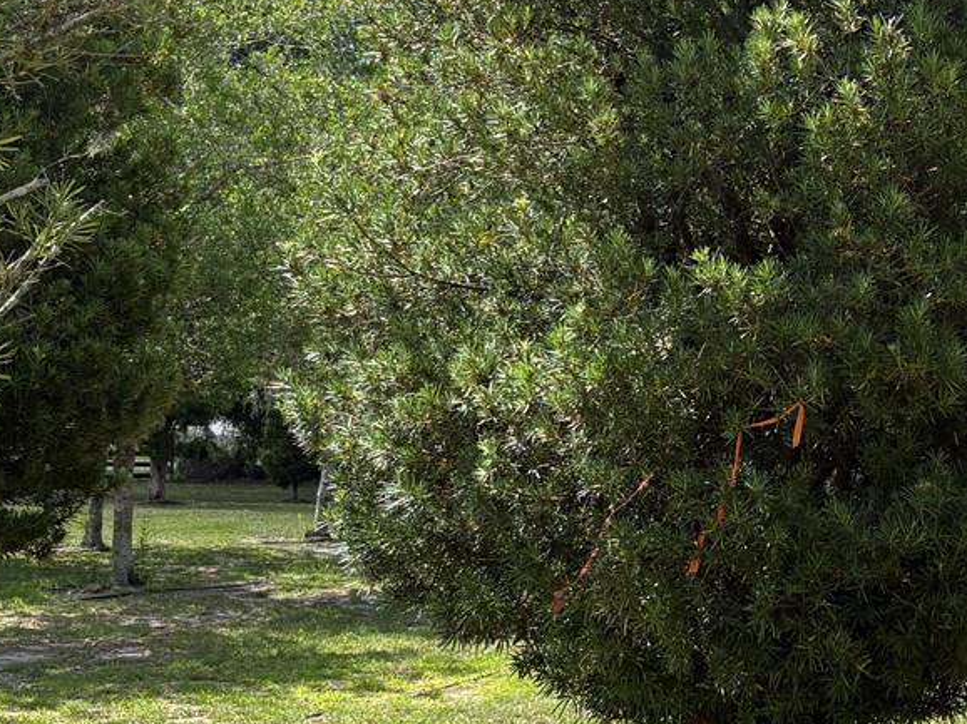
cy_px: 313
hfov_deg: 26.1
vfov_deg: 20.4
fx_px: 2010
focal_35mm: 72
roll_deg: +0.0
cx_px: 887
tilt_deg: +4.9
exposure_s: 1/1239
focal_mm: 5.96
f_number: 1.6
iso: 50
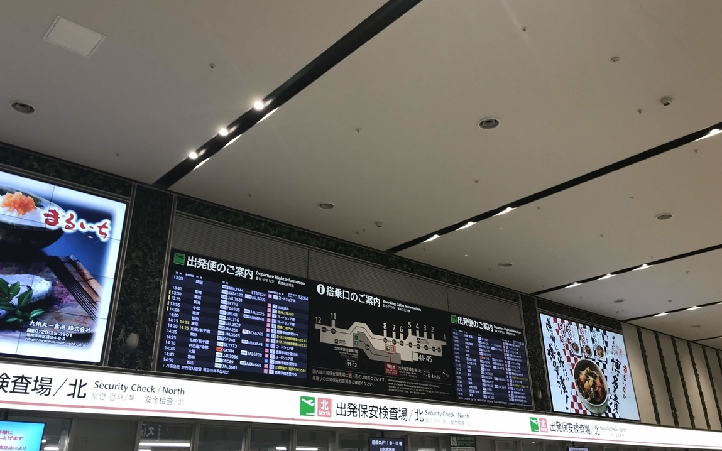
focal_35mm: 31
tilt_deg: +26.3
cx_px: 363
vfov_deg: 40.4
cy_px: 185
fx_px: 610
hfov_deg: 61.2
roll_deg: +0.0
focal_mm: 3.99
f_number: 1.8
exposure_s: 1/60
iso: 32
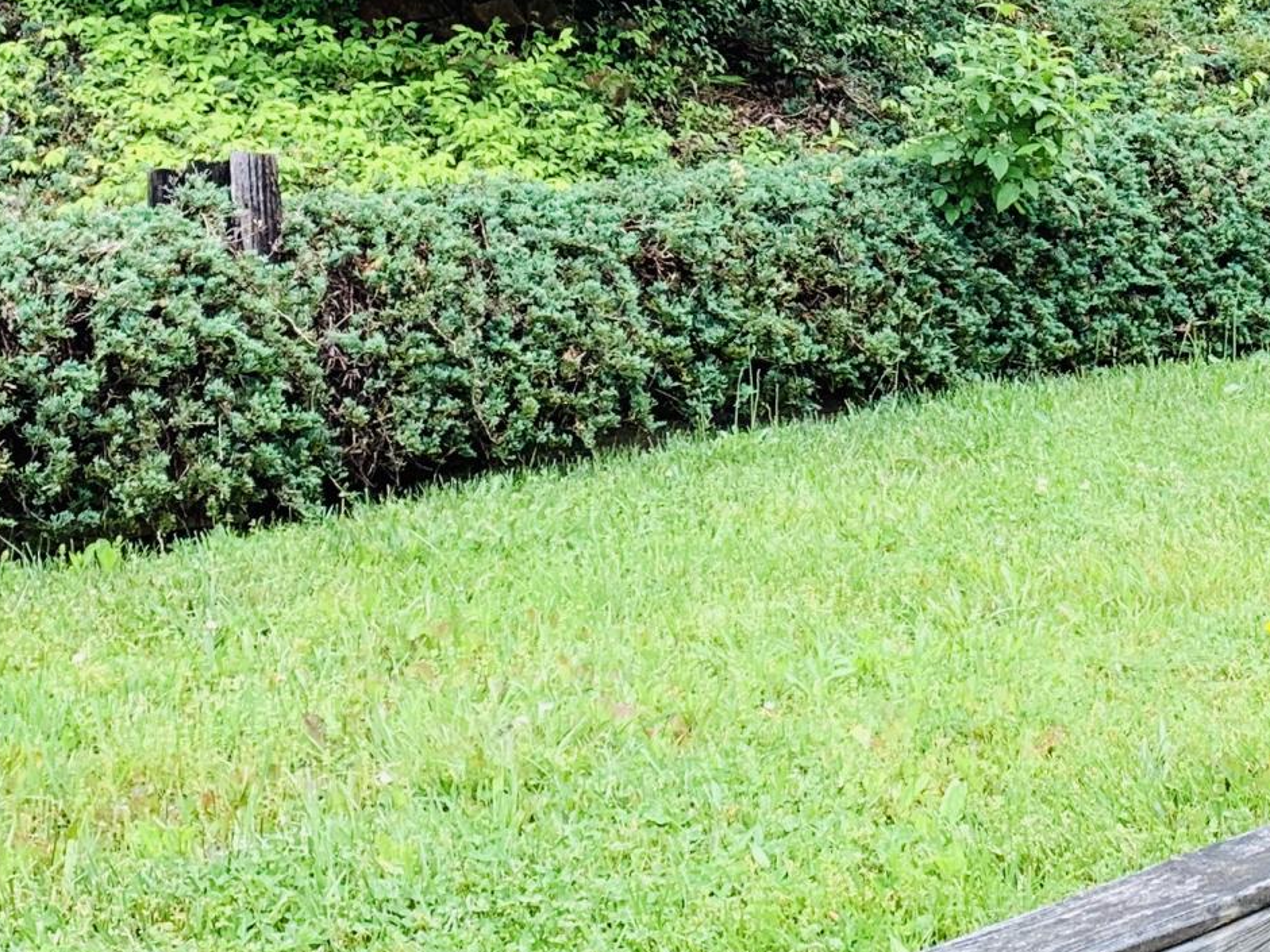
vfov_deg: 17.1
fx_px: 3045
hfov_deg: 23.2
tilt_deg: +4.7
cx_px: 1047
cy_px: -134
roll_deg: +2.6
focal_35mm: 83
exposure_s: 1/172
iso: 25
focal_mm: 4.25
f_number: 1.8
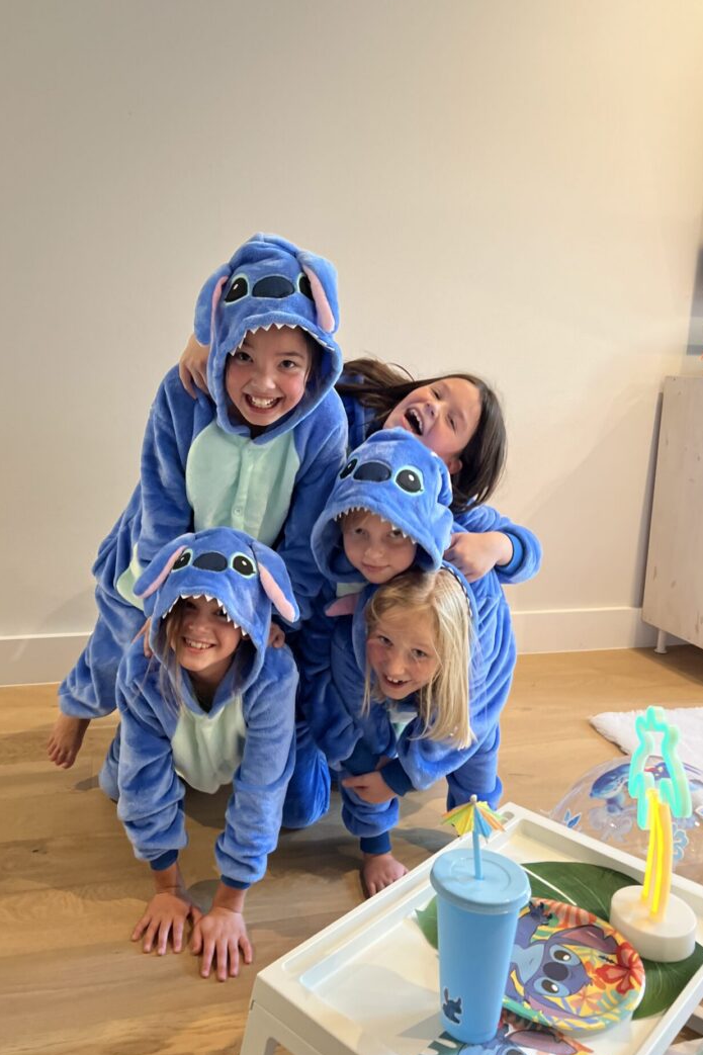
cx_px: 311
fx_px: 820
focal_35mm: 28
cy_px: 514
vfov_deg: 65.5
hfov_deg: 46.3
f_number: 1.5
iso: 250
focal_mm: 5.7
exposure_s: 1/60
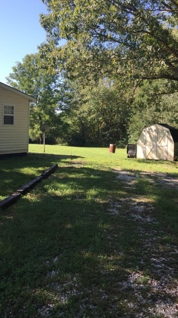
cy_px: 137
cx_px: 88
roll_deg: -2.3
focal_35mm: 40
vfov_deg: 50.3
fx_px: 336
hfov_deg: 29.7
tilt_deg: +1.6
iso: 32
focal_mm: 4.15
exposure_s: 1/590
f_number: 2.2
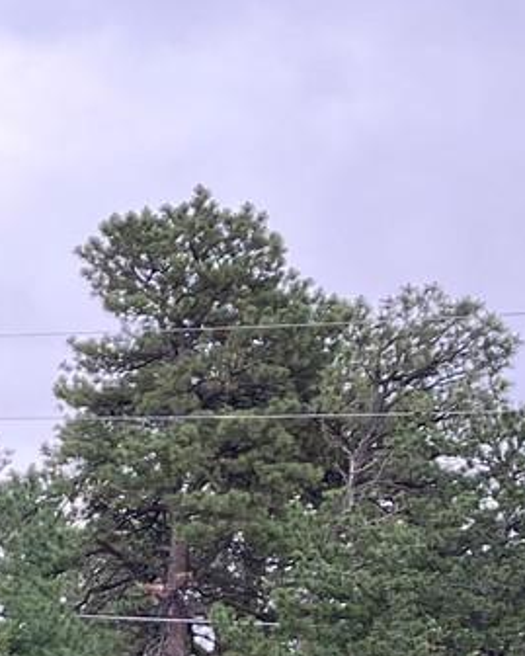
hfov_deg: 10.3
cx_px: -730
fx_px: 2524
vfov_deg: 13.9
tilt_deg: -1.8
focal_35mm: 130
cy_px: 978
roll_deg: +0.0
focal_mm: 3.99
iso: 32
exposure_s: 1/172
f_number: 1.8
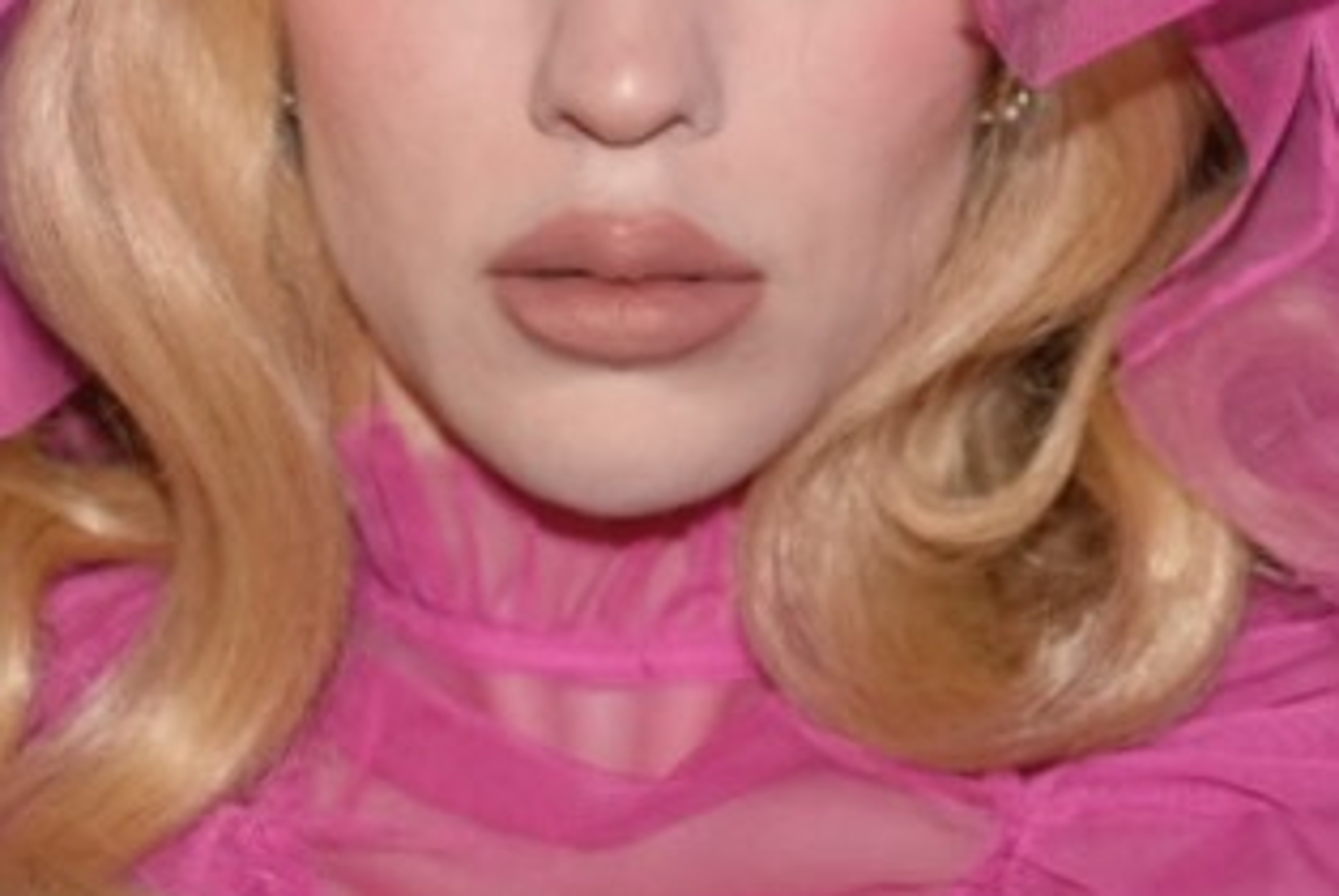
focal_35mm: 67
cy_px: 286
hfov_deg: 30.0
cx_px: 631
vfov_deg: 20.3
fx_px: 2494
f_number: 2.8
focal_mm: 27
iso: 800
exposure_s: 1/100
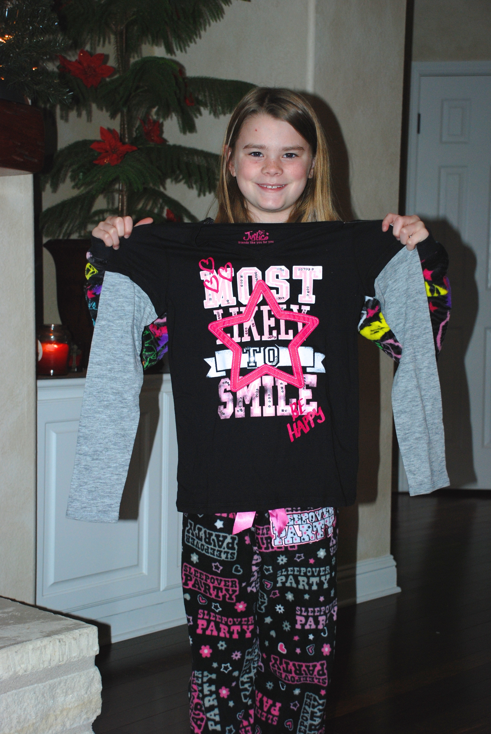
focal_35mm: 60
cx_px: 246
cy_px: 367
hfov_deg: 22.7
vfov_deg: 33.4
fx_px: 1224
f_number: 4.5
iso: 200
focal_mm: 40
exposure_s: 1/60
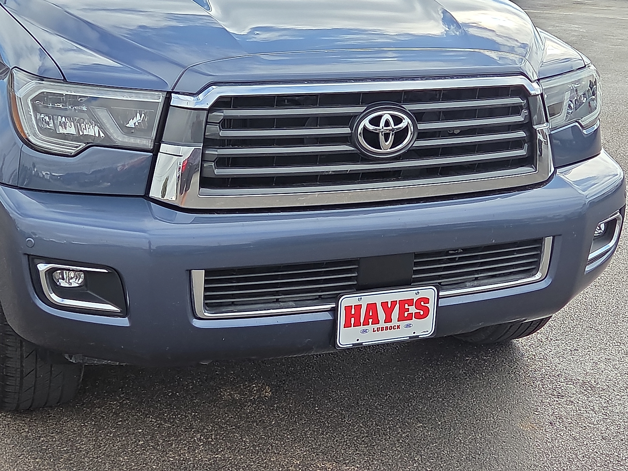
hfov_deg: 30.7
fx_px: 1143
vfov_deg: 23.3
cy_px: 236
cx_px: 314
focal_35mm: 63
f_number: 1.8
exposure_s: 1/833
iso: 25
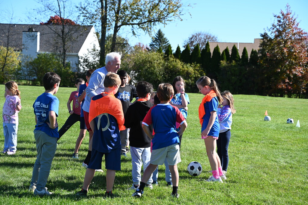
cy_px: 102
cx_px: 154
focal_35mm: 70
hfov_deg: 28.9
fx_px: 598
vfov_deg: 19.4
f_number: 5.6
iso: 100
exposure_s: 1/250
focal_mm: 70
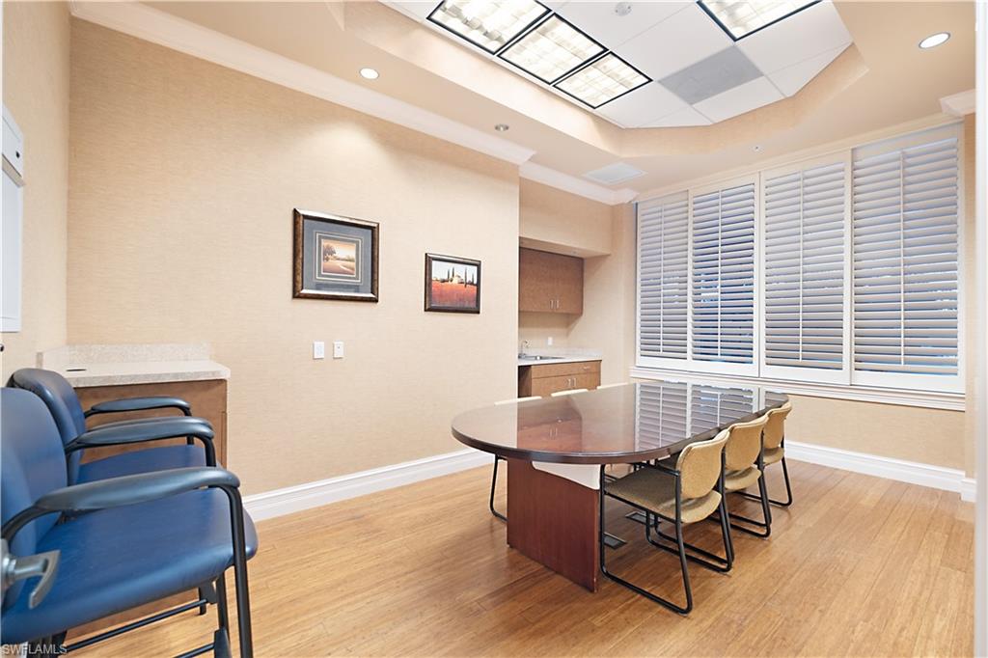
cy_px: 329
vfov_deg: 77.3
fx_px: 412
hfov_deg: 100.4
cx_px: 494
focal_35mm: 15
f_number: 4
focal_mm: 10
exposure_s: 1/7
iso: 200
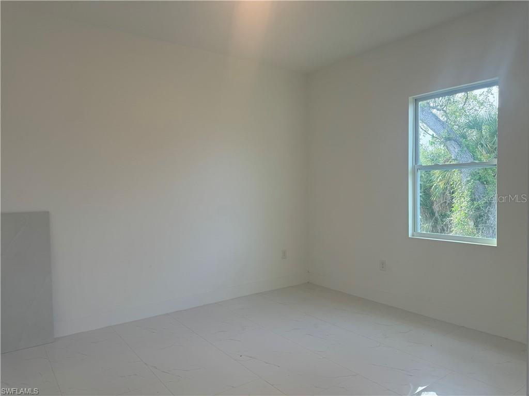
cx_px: 264
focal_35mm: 24
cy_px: 198
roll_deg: +1.3
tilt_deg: -2.7
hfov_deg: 71.6
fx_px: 367
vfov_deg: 56.8
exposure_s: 1/153
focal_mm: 6.76
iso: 100
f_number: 1.78
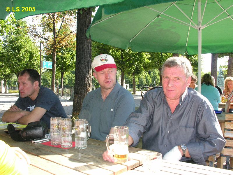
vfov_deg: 40.7
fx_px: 236
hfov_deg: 52.6
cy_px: 88
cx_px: 116
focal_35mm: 35
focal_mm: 8.9
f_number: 5.6
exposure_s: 1/147
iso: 200
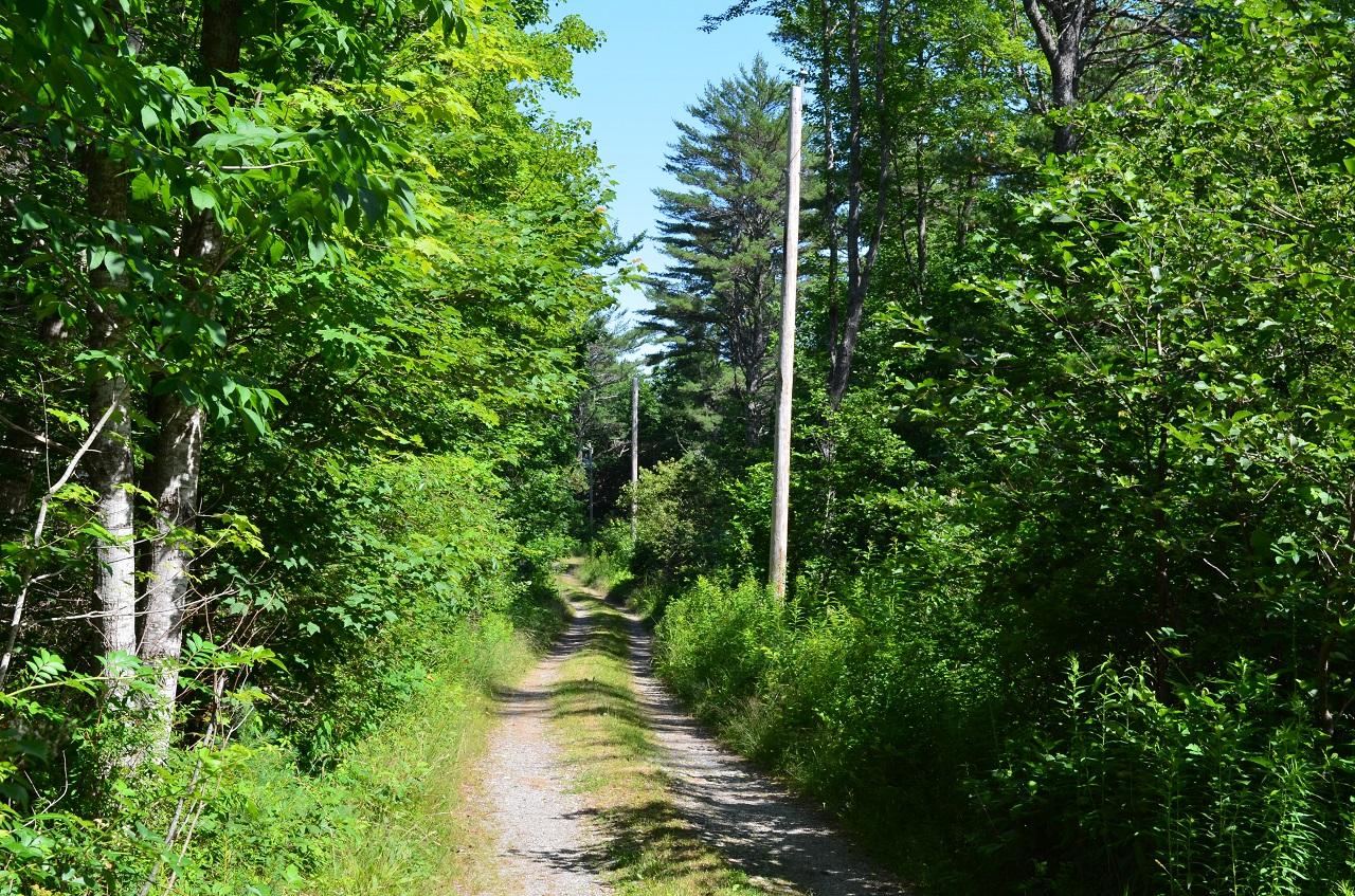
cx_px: 678
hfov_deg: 37.9
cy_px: 448
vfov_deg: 25.6
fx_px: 1971
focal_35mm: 52
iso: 200
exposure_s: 1/100
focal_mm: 35
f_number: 11
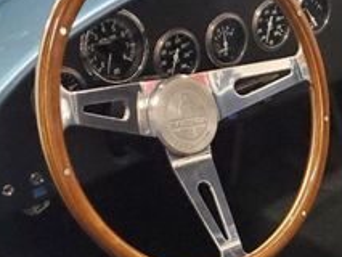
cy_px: 299
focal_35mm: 78
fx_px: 771
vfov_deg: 18.1
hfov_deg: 23.2
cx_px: 397
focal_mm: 4.3
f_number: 1.5
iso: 640
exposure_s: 1/30
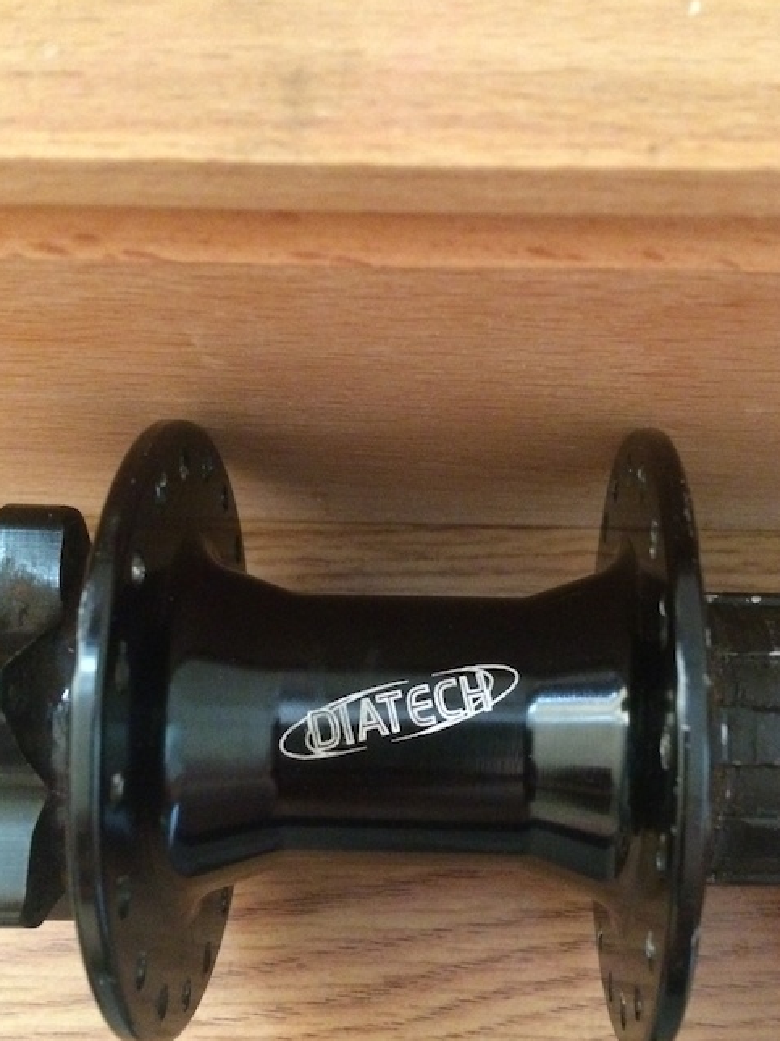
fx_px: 1082
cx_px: 449
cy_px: 630
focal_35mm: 36
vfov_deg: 51.0
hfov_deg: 39.6
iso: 640
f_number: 2.2
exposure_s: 1/17
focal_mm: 4.15
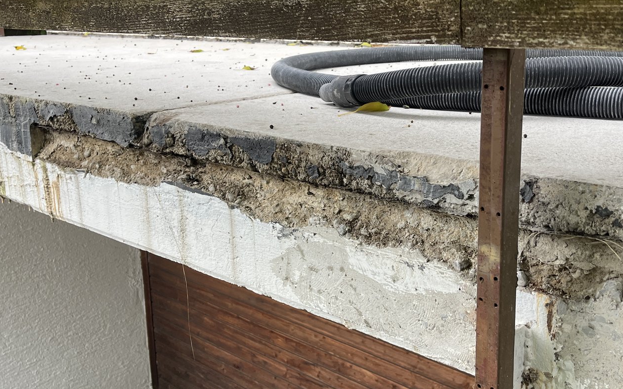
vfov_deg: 29.2
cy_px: 186
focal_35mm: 44
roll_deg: +0.2
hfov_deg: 45.1
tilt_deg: -13.7
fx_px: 747
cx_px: 368
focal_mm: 5.1
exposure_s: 1/121
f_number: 1.6
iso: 64
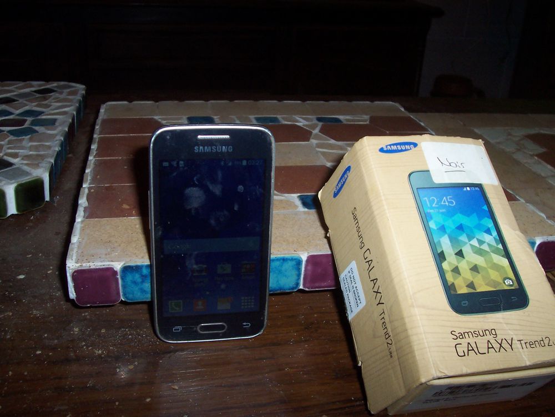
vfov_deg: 38.7
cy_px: 208
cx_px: 278
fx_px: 593
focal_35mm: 37
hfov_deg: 50.1
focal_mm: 5.6
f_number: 2.8
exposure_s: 1/60
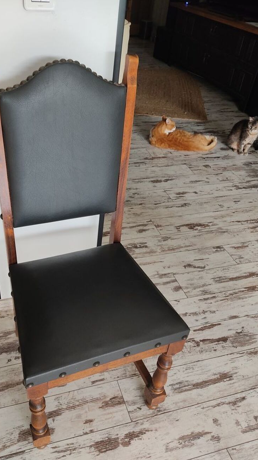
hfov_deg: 39.7
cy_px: 232
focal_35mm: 29
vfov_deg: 66.1
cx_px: 87
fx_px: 353
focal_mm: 4.74
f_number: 1.79
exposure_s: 1/33
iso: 578
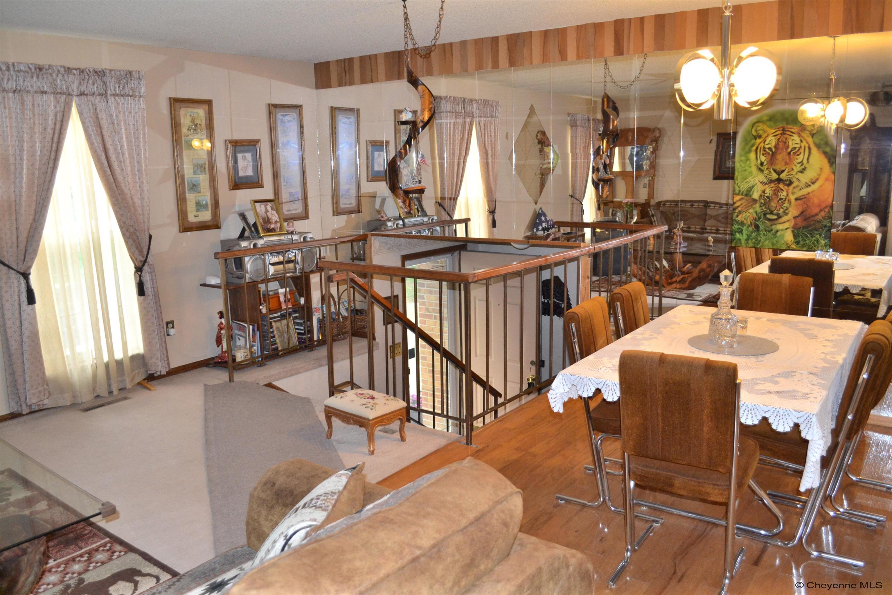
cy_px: 298
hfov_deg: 67.4
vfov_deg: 47.9
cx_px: 446
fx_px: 669
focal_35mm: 27
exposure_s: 1/60
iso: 1000
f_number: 3.5
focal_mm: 18
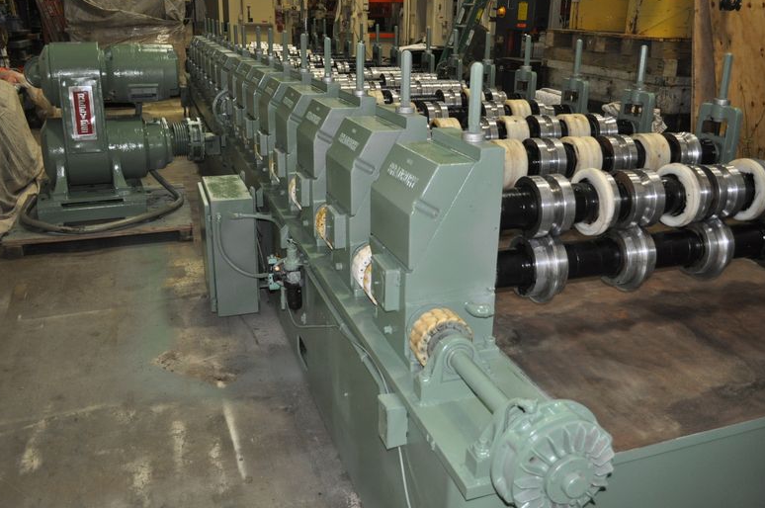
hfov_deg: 60.3
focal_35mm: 31
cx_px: 380
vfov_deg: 42.2
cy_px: 249
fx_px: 658
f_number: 3.8
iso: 800
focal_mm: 20
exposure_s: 1/60
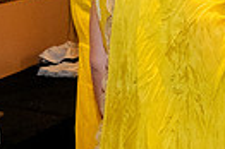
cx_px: 341
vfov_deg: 6.9
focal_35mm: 197
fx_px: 1230
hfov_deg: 10.1
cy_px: -26
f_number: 5.6
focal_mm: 35
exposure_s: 1/125
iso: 4000
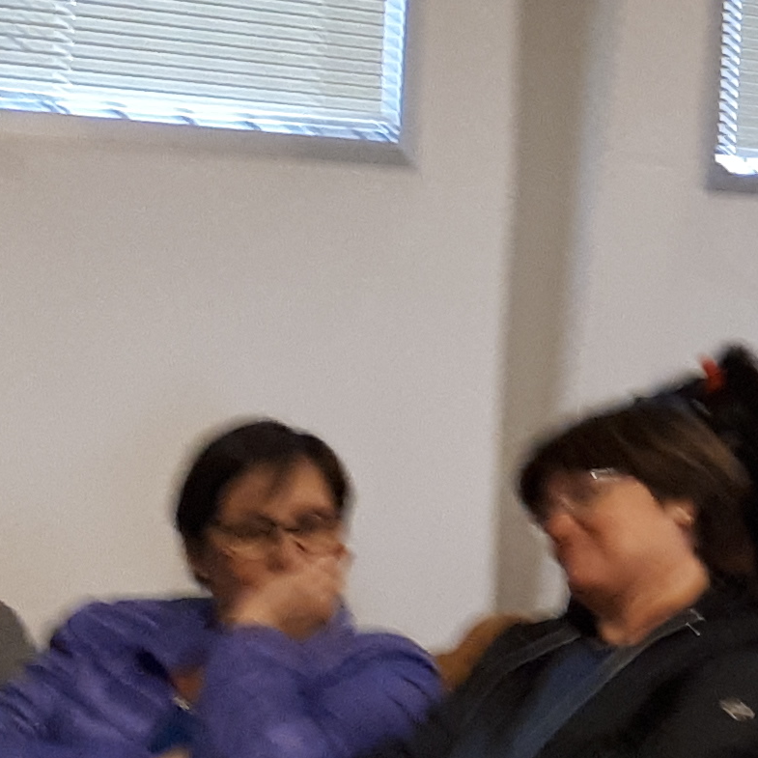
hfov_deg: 10.0
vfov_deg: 12.5
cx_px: 2134
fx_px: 3468
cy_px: 255
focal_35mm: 140
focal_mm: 3.6
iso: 160
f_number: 1.9
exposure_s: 1/25
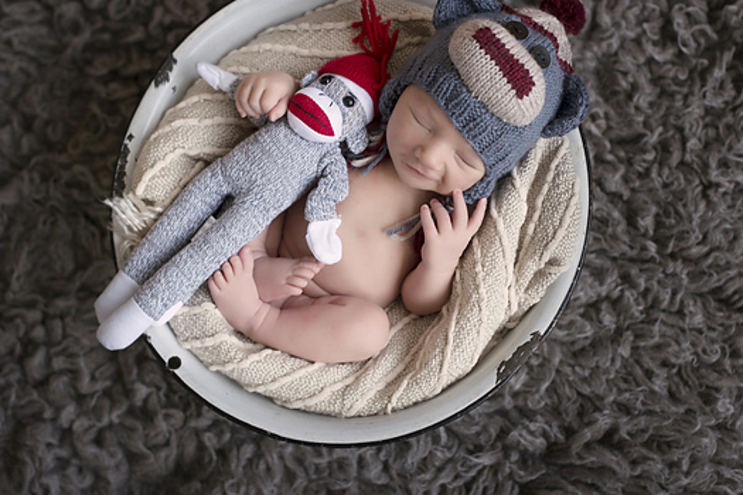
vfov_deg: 22.2
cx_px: 381
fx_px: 1259
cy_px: 210
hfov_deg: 32.9
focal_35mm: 61
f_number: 2.8
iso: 250
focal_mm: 50
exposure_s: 1/125
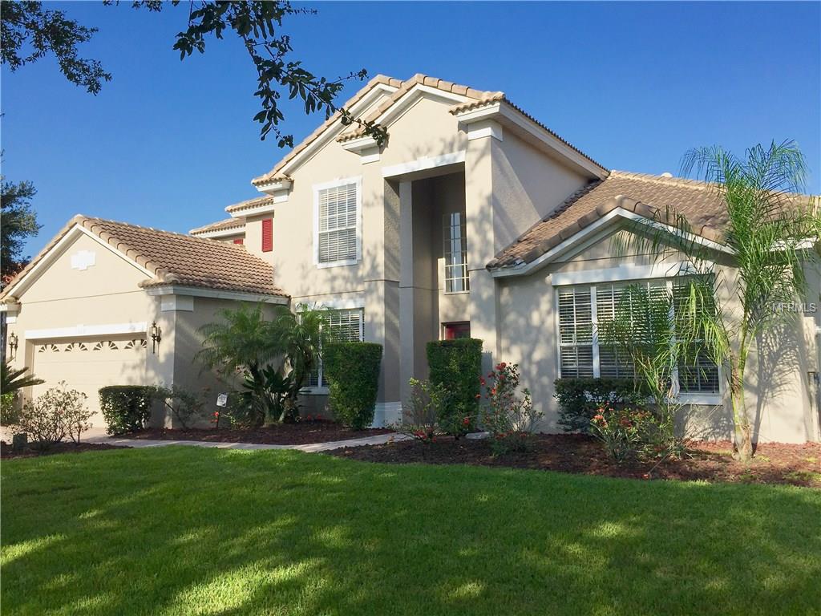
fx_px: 688
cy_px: 308
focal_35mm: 29
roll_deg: -0.4
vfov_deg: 48.2
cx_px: 410
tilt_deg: +8.2
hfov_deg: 61.7
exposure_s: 1/1582
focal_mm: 4.15
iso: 32
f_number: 2.2
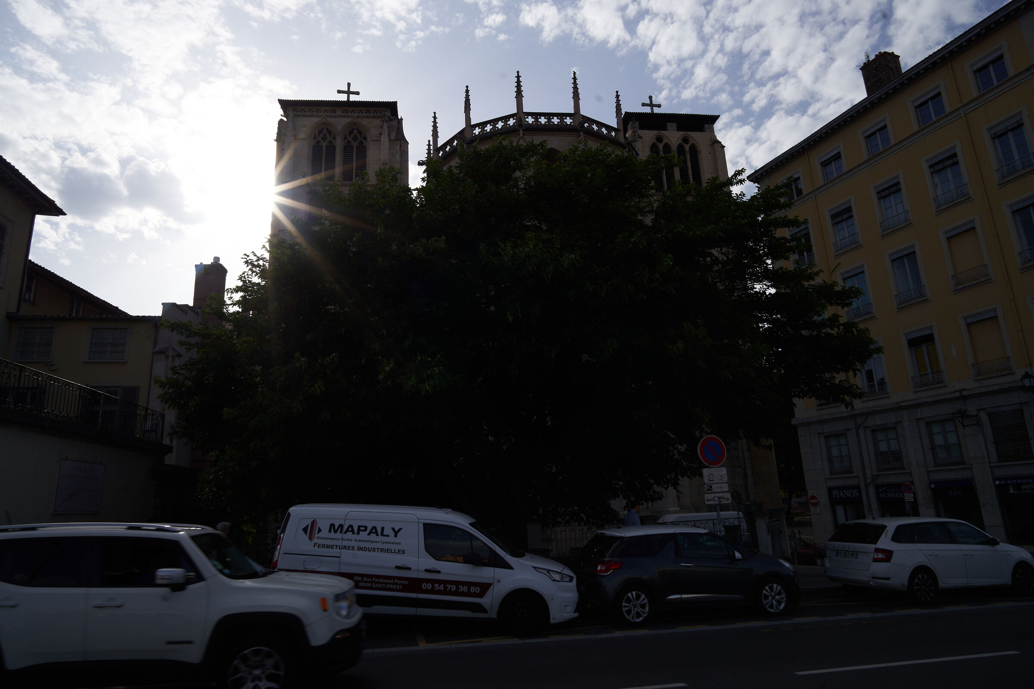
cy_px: 344
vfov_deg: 59.5
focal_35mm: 21
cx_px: 517
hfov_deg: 81.2
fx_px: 603
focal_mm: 21
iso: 100
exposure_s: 1/250
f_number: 13
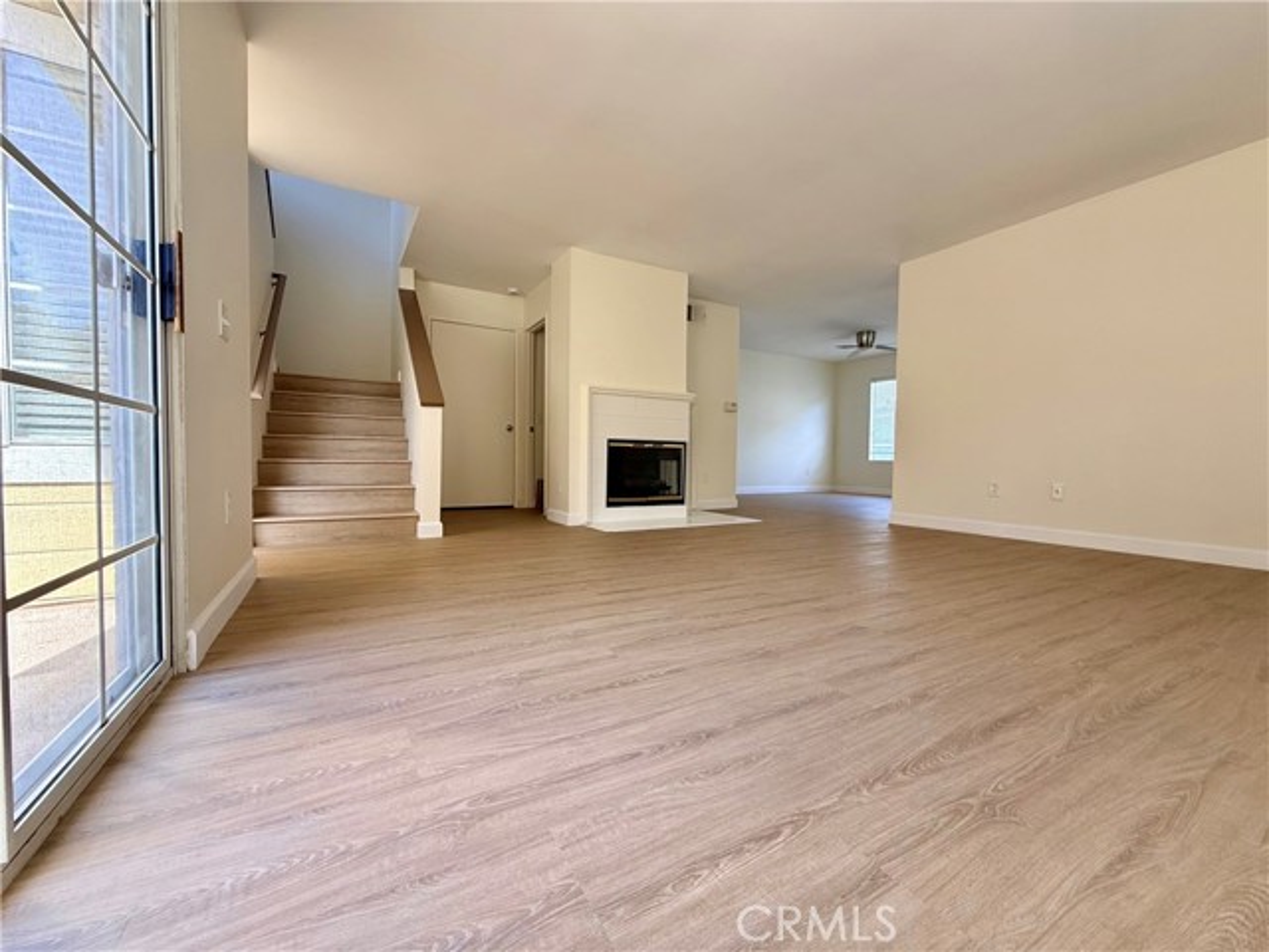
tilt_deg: -1.5
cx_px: 634
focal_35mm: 14
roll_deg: -0.8
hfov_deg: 102.1
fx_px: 513
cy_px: 476
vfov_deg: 85.7
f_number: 2.2
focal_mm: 2.22
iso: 100
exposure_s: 1/99
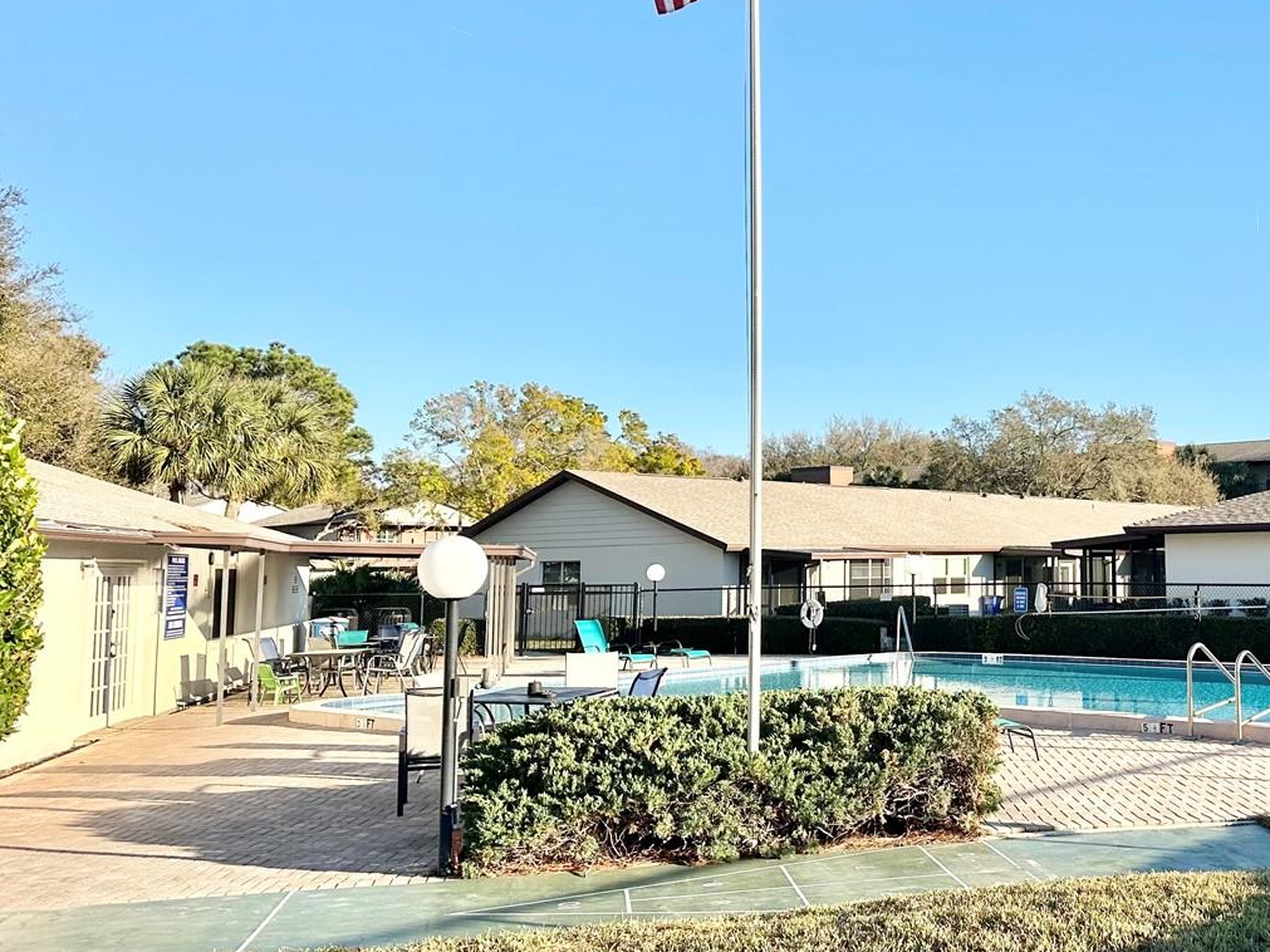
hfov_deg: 46.7
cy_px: 423
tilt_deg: +5.7
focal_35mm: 38
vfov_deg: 37.7
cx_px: 992
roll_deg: +0.1
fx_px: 1394
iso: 80
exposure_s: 1/3058
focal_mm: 6.86
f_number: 1.78
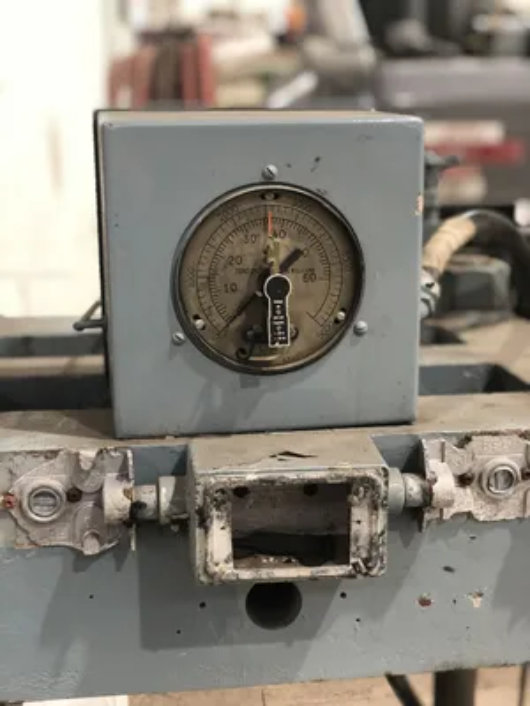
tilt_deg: -13.2
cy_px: 353
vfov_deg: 36.8
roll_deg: +0.5
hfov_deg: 28.0
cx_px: 265
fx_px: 1062
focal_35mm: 52
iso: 125
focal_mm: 6
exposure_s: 1/30
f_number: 2.4
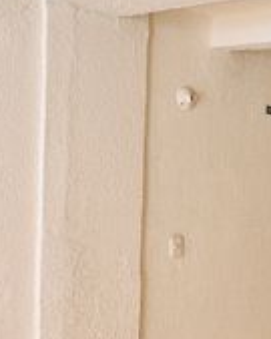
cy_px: 189
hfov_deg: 24.0
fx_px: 542
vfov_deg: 34.7
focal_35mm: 54
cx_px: 368
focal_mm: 2.22
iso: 100
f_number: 2.2
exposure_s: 1/99
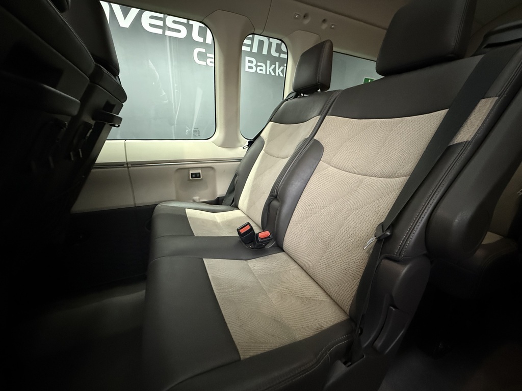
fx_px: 211
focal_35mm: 14
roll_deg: -0.6
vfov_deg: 85.7
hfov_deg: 102.1
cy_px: 196
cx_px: 261
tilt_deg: -14.8
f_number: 2.2
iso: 1000
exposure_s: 1/33
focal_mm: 2.22
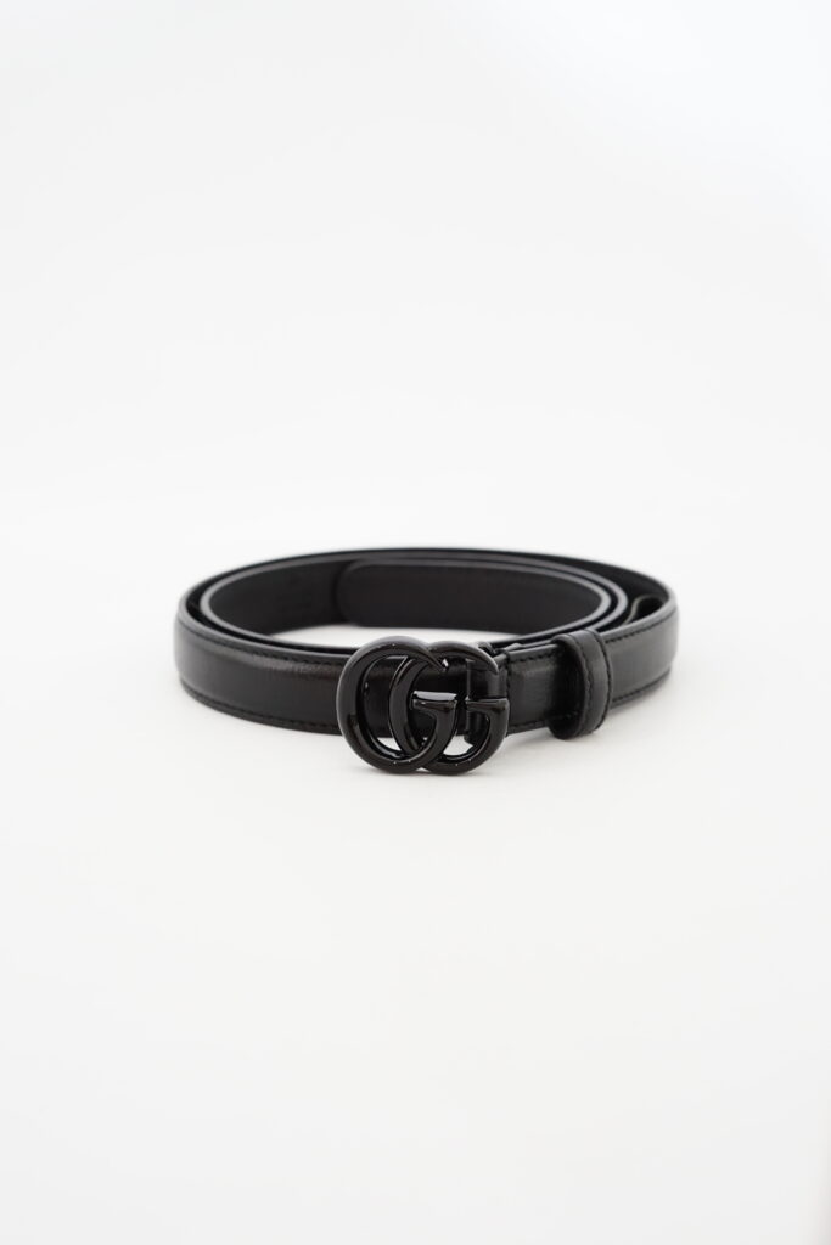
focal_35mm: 50
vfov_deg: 39.6
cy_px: 622
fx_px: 1731
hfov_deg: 27.0
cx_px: 416
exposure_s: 1/10
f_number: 6.3
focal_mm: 50
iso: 640
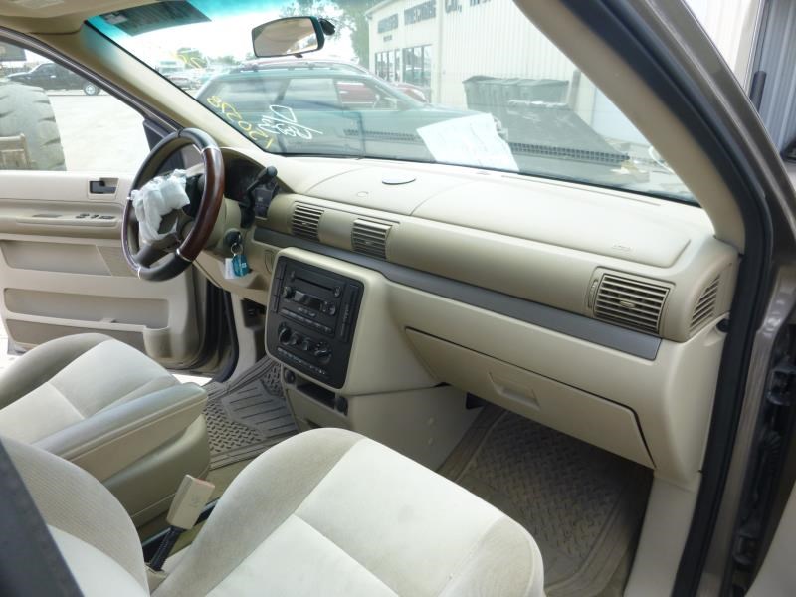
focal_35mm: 25
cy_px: 298
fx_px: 575
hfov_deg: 69.4
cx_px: 398
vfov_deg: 54.9
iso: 100
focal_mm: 4.5
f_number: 3.9
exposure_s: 1/100
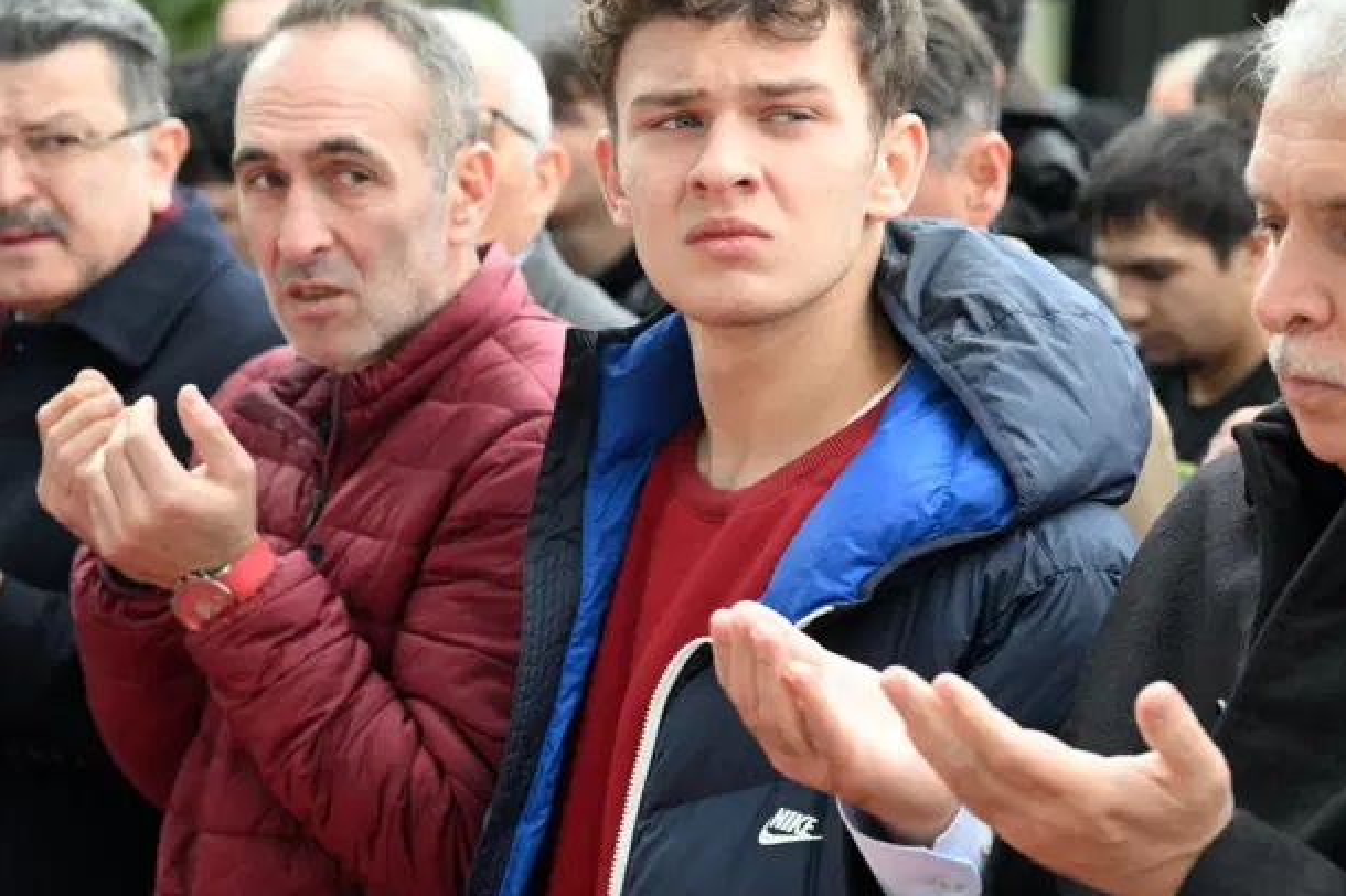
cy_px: 466
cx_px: 827
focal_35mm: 101
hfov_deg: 20.2
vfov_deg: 13.5
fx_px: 3774
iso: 800
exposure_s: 1/400
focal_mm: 70
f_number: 5
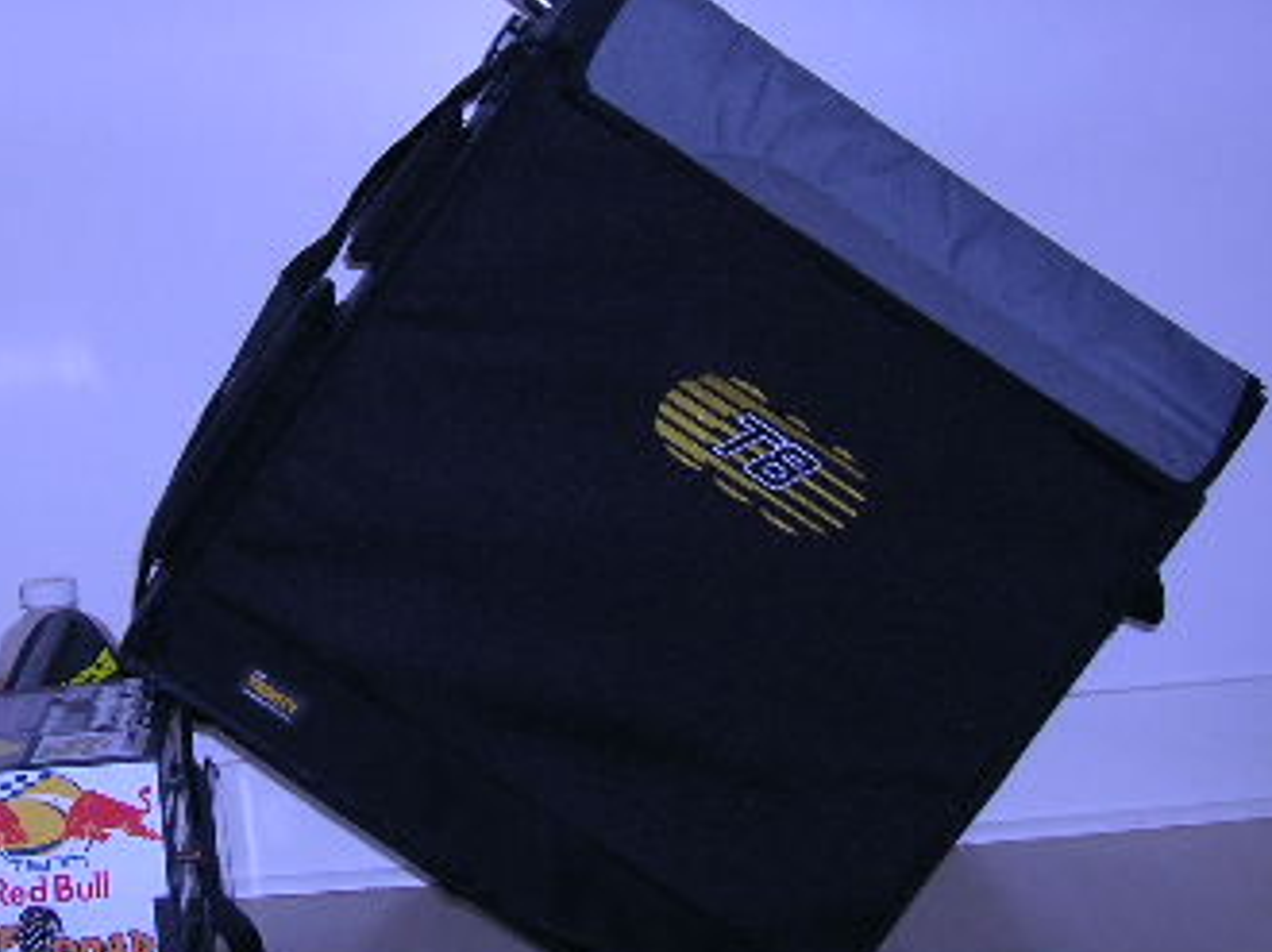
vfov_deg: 22.2
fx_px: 2423
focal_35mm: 66
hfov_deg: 29.1
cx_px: 358
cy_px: 393
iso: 50
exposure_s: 1/60.1
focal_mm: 5.7
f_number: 2.9
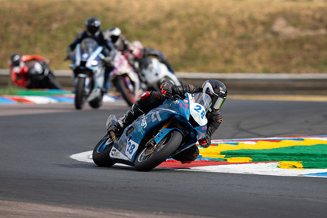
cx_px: 176
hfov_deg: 4.8
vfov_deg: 3.2
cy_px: 101
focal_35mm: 431
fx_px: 3918
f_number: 4.5
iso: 64
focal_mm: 400
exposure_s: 1/400
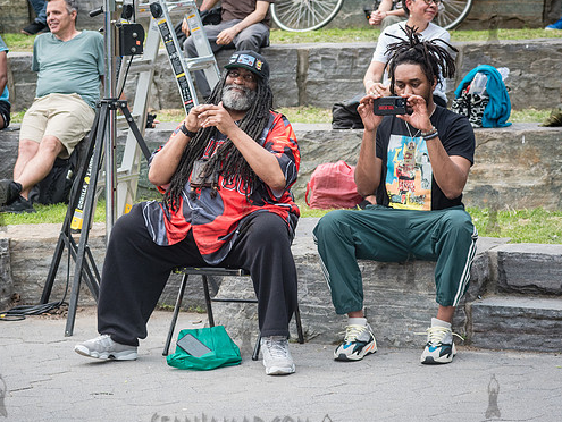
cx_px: 211
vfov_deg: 12.0
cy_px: 190
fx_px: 2015
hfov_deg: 15.9
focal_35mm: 124
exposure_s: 1/500
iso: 1000
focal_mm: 86
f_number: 4.5
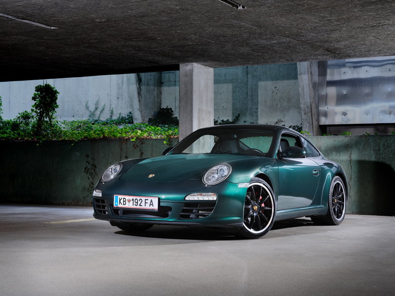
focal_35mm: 63
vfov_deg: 23.3
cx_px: 198
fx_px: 719
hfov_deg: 30.7
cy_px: 148
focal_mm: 80
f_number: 10
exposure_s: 1/5
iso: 400
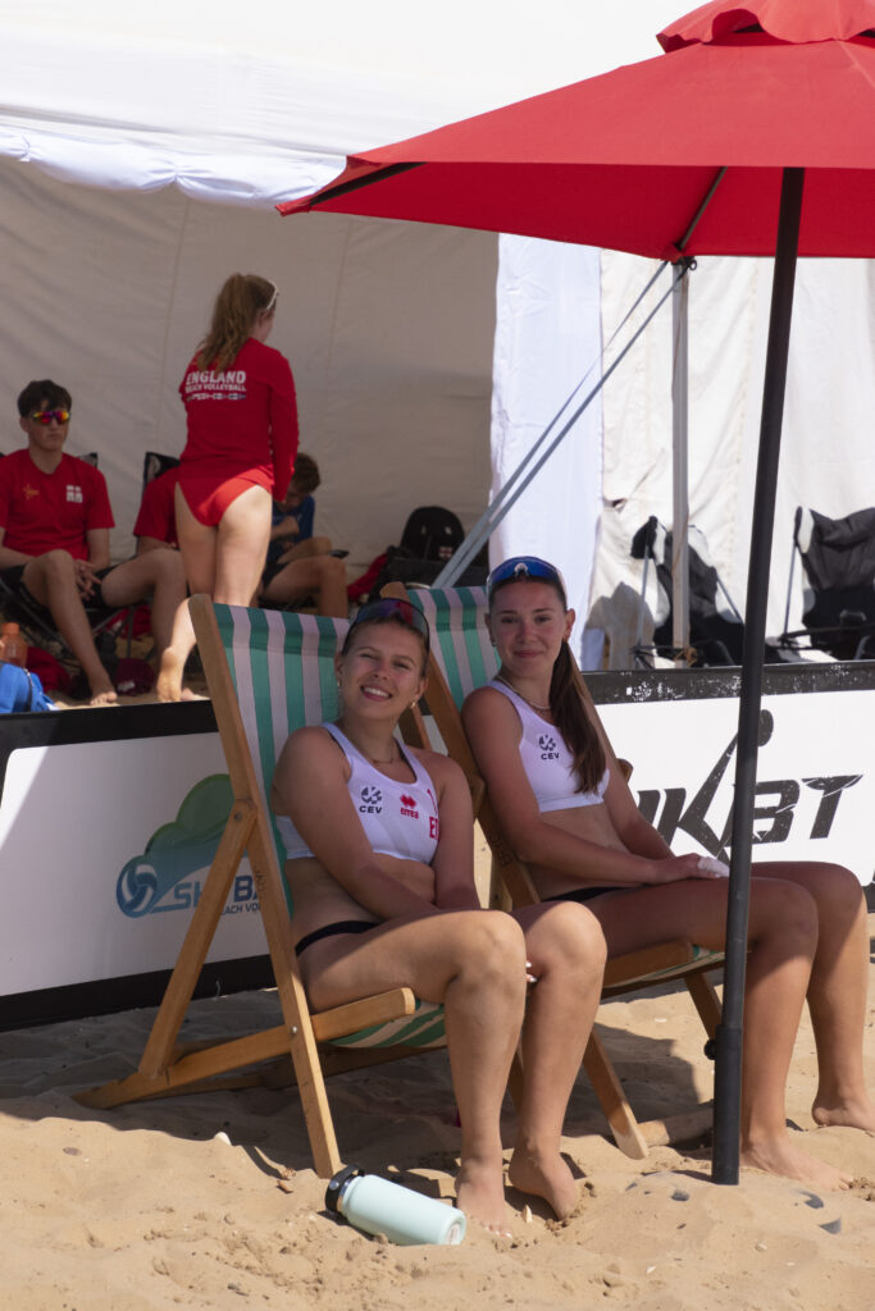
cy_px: 656
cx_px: 438
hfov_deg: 11.7
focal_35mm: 117
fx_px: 4264
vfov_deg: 17.5
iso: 500
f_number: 6.3
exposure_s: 1/4000
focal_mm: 78
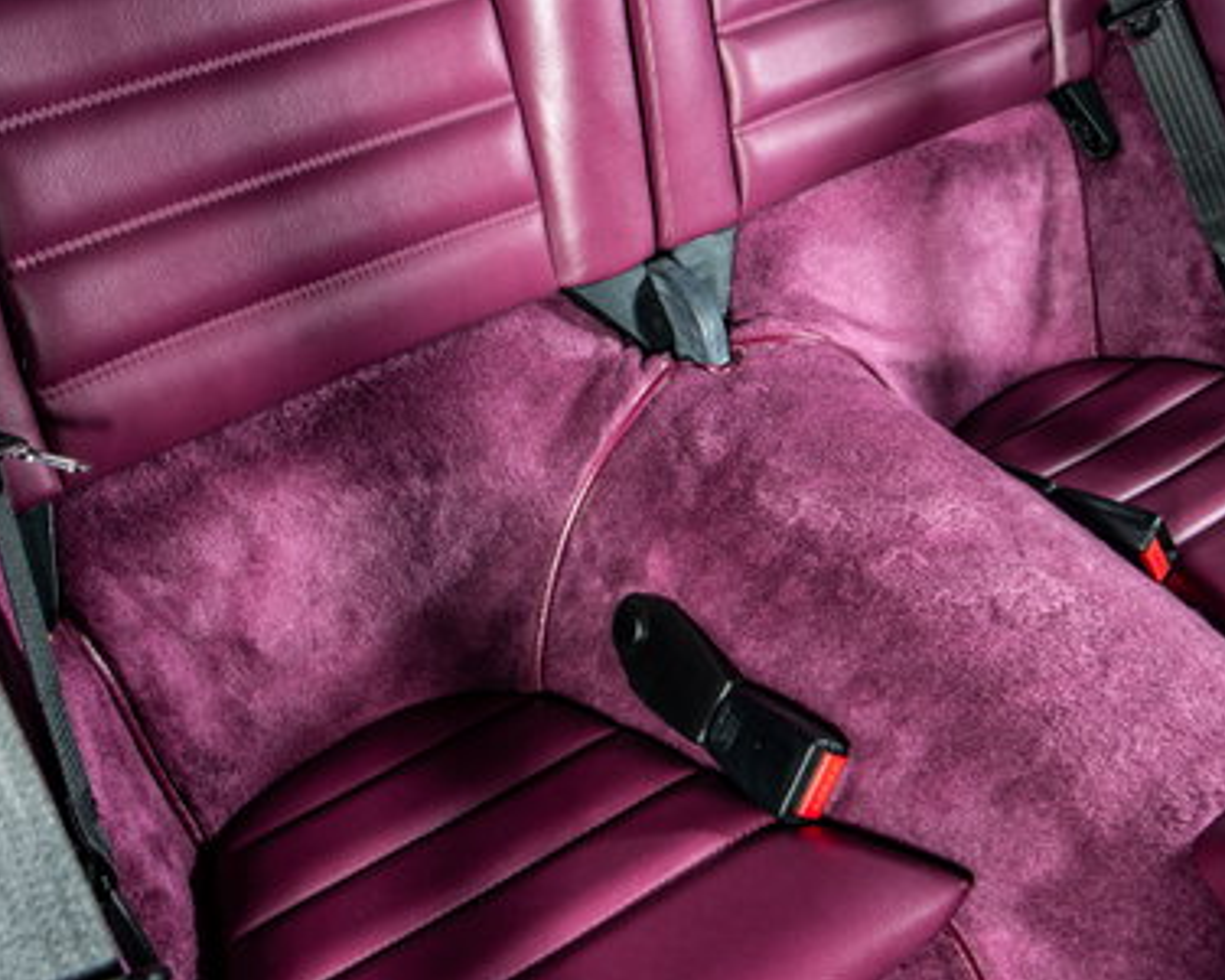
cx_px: 612
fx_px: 1668
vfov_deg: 32.6
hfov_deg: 40.3
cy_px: 384
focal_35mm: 46
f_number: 10
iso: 125
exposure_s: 1/100
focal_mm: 24
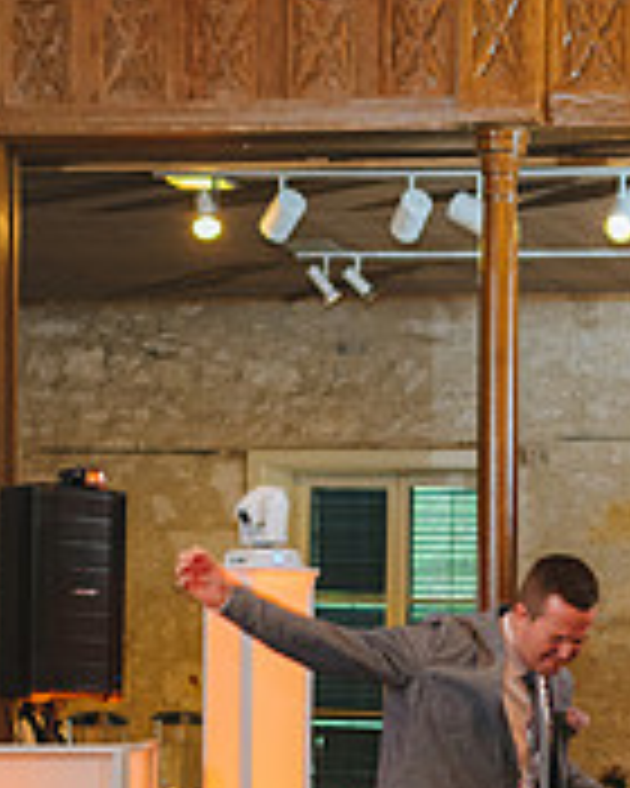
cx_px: 662
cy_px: 822
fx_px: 2540
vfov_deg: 17.2
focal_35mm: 109
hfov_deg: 13.9
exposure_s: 1/200
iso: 1250
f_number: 2
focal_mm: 35
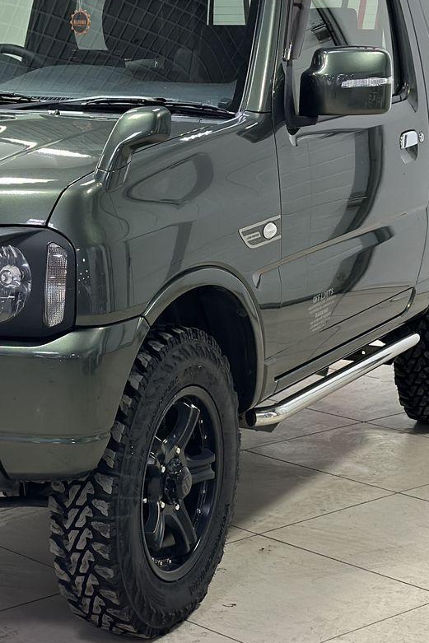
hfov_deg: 14.7
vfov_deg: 22.1
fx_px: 1644
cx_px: 40
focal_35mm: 92
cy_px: 249
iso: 160
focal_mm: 6.86
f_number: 1.78
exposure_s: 1/100
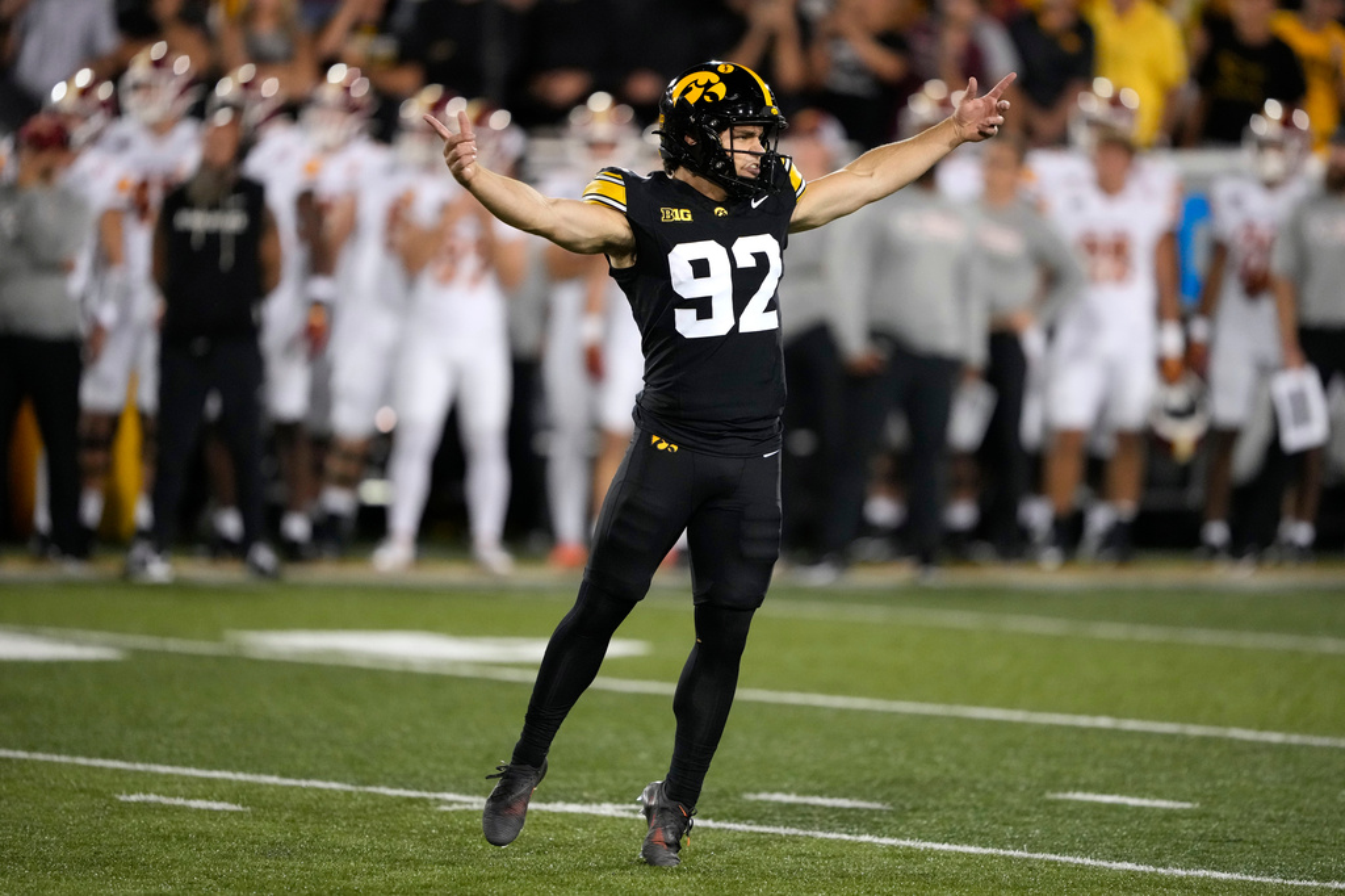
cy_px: 448
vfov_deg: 3.4
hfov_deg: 5.2
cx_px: 672
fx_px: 14939
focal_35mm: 400
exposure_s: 1/2000
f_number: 2.8
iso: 5000
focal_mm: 400
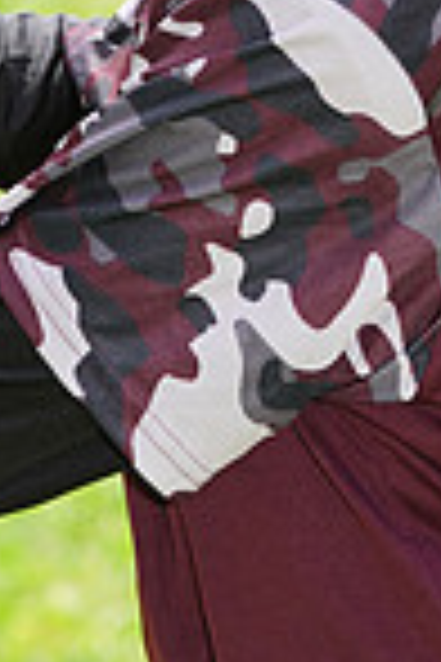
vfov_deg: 2.8
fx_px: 13284
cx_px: 220
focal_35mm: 723
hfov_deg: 1.9
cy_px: -437
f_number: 8
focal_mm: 183
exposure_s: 1/200
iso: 200
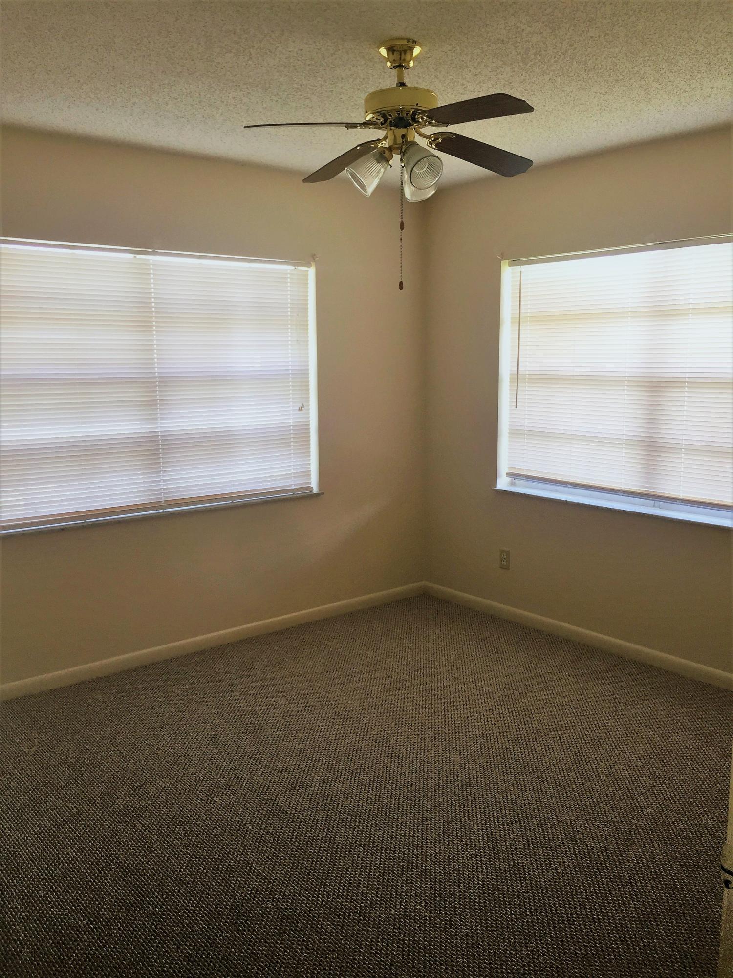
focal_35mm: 29
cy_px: 489
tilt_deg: -9.0
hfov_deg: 48.2
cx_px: 366
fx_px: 819
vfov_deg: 61.7
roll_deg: +1.0
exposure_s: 1/60
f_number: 2.2
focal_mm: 4.15
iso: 50
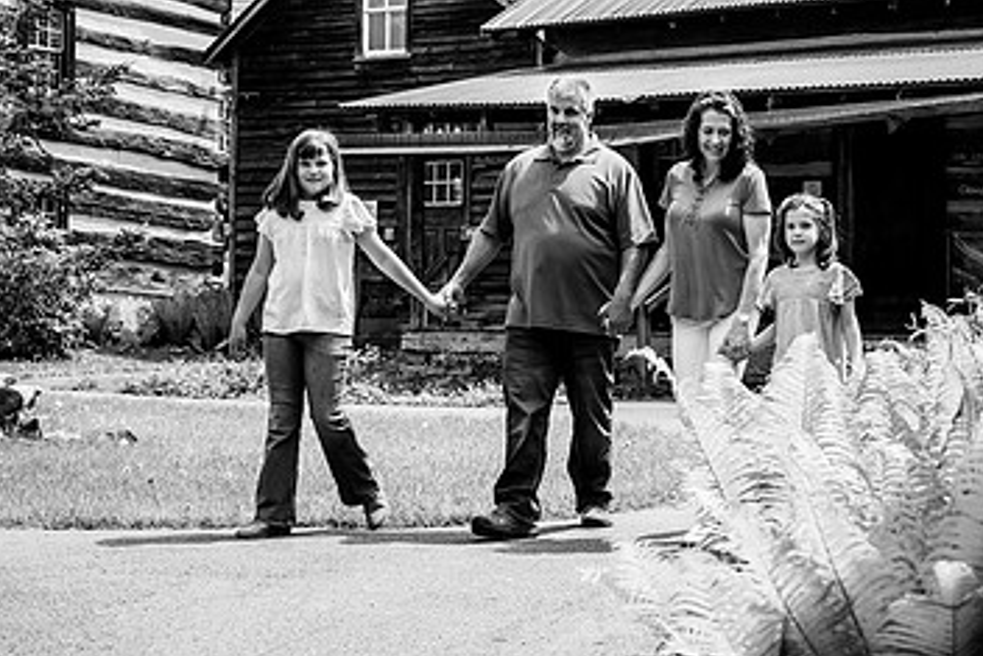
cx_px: 603
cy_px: 317
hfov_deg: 24.1
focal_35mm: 84
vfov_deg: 16.3
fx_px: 2294
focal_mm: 51
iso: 125
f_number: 5
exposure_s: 1/250
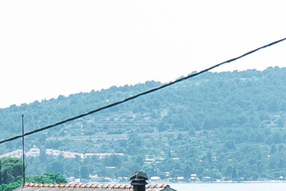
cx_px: 311
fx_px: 1732
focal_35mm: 218
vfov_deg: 6.3
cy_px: 187
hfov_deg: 9.4
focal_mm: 20
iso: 160
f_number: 8
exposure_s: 1/200
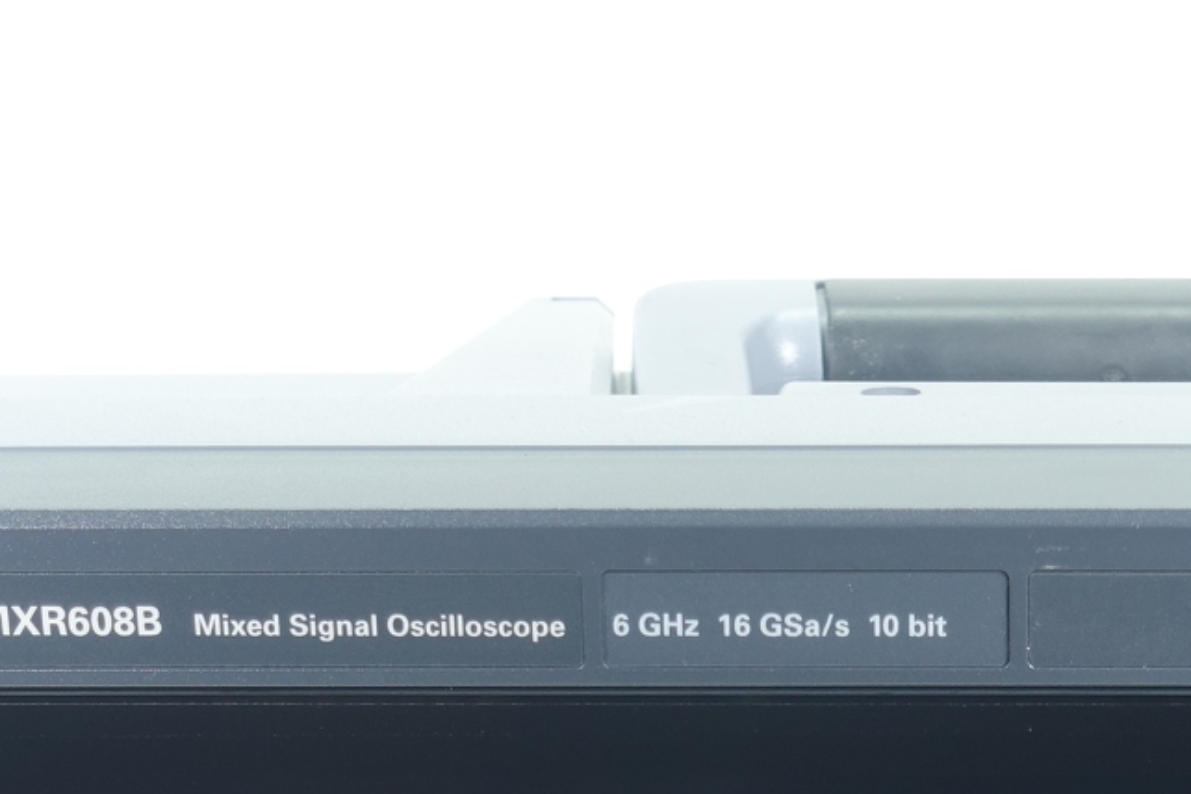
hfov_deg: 15.2
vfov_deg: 9.9
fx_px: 4433
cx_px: 1037
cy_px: 1264
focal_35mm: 134
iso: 125
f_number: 2.8
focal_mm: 15.31
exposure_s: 1/80
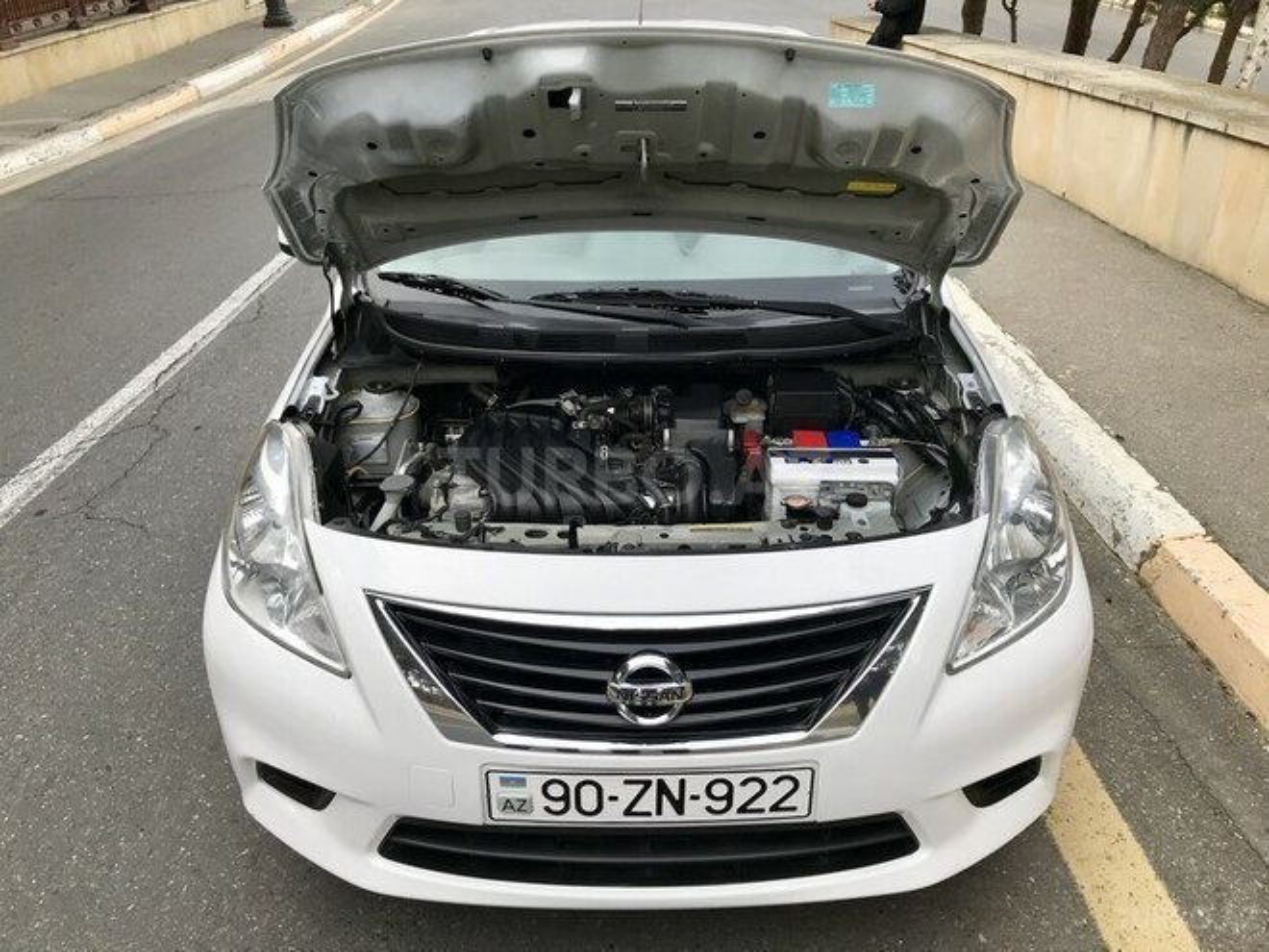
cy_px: 476
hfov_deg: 63.4
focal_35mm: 28
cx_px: 634
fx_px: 1026
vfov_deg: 49.7
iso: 20
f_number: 1.8
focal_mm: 3.99
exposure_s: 1/610
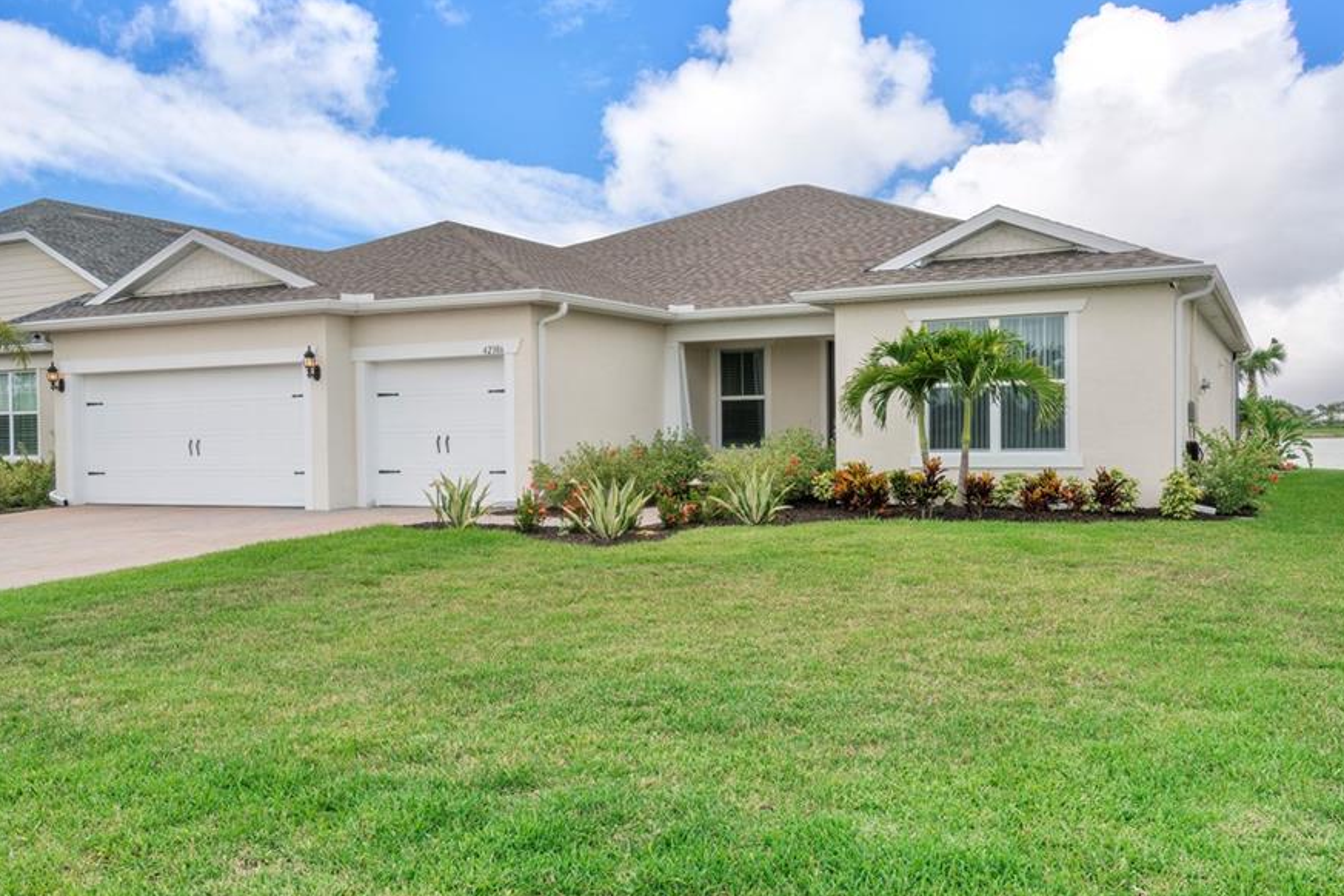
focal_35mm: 34
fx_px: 1269
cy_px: 448
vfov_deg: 38.9
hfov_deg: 55.6
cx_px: 588
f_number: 11
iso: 320
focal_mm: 29
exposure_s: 1/500
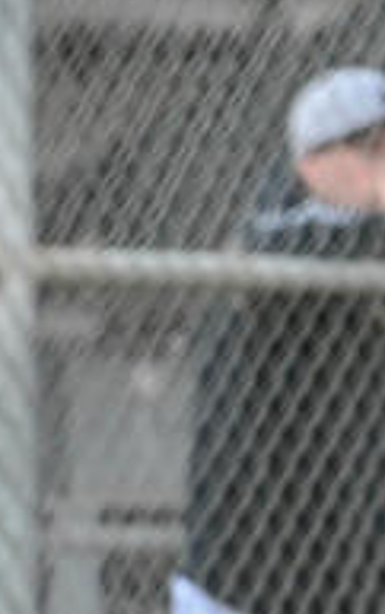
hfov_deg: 1.8
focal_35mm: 713
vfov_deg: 2.9
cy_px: 601
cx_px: -154
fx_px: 11943
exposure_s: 1/1250
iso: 1000
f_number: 4.5
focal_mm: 90
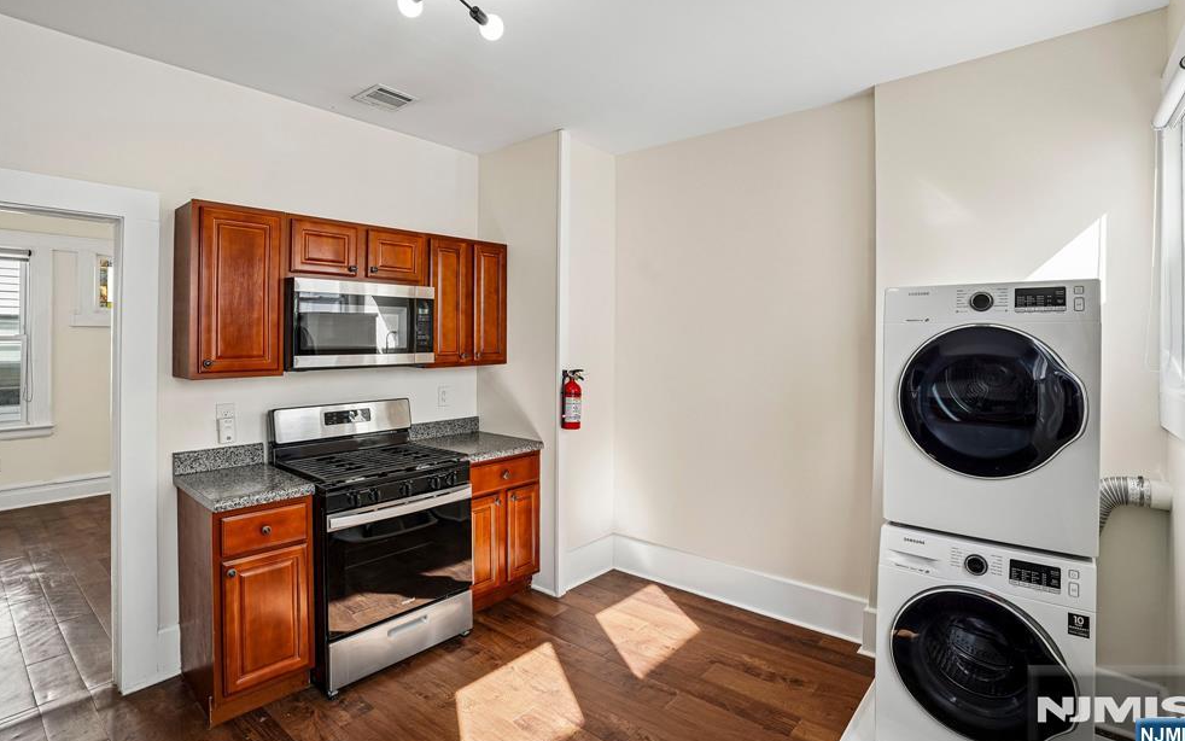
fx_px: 549
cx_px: 590
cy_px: 340
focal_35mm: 17
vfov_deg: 67.9
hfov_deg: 94.4
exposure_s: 1/40
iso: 200
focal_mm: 16
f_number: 8
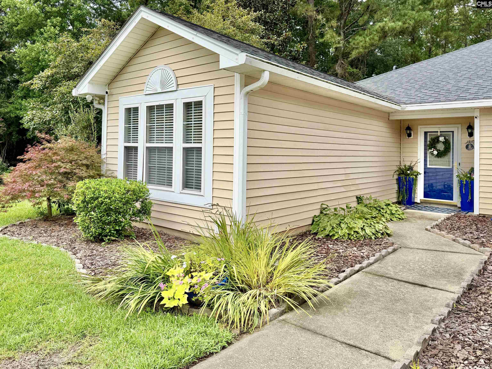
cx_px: 246
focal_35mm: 24
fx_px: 341
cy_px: 184
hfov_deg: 71.6
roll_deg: -0.4
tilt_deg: -5.6
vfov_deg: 56.8
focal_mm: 6.76
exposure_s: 1/1949
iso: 80
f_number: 1.78
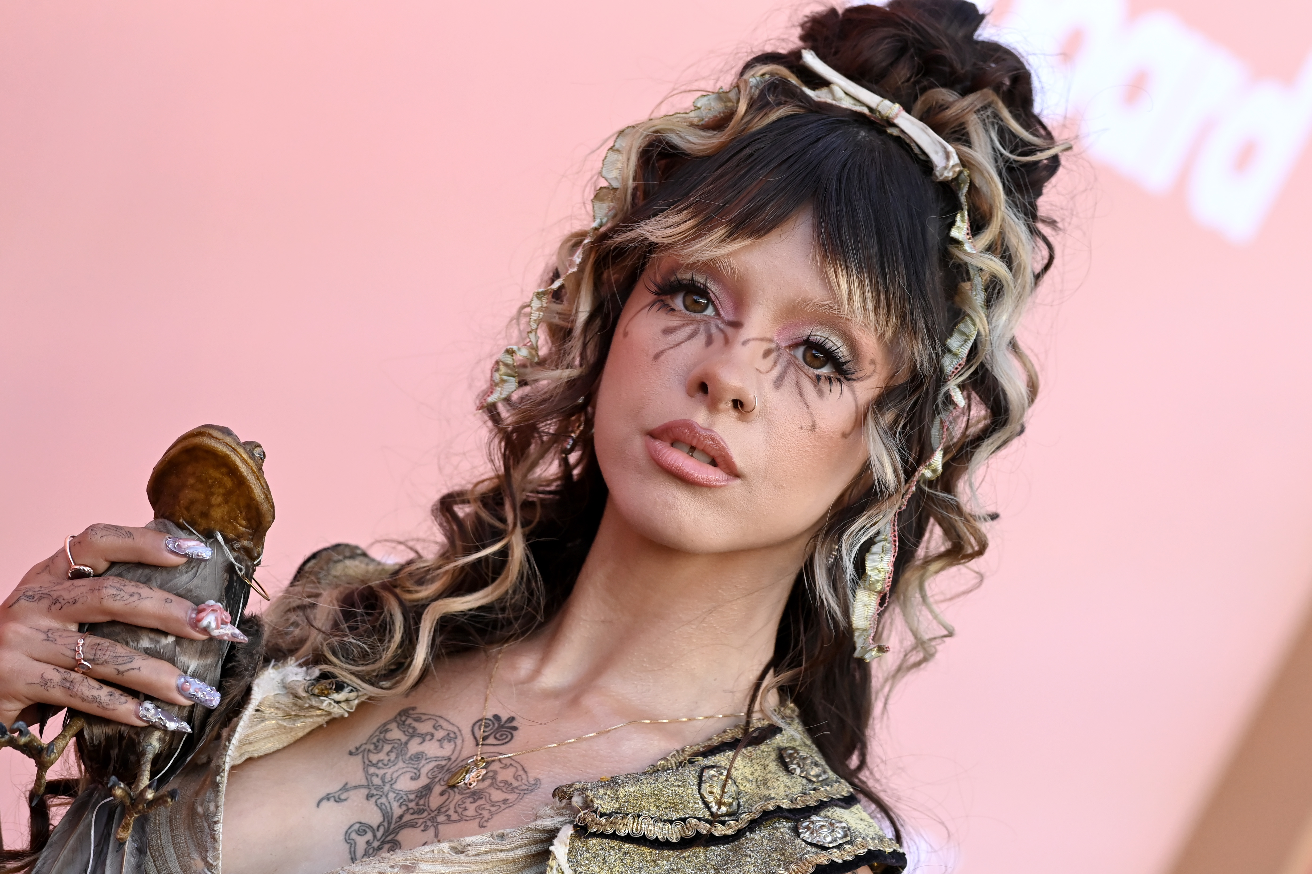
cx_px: 656
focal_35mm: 300
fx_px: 10932
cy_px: 437
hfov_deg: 6.9
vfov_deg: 4.6
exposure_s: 1/2000
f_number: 6.3
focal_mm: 300
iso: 3200
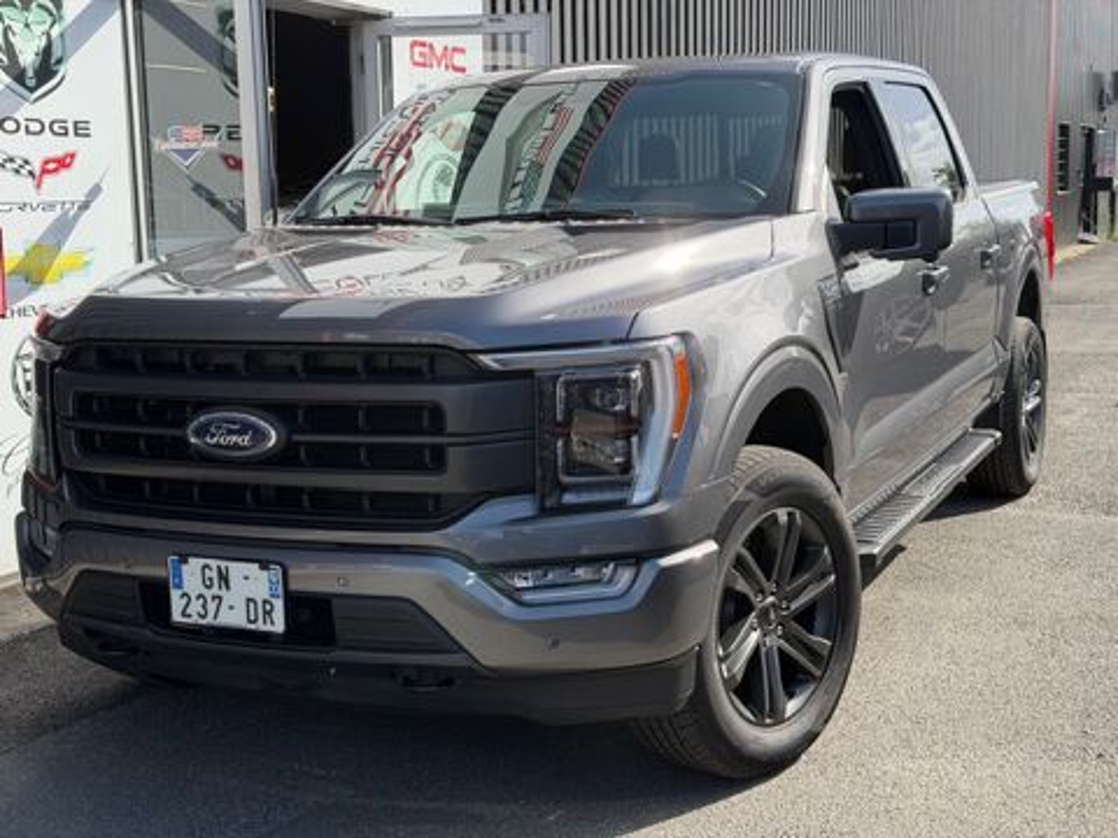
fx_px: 1550
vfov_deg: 30.3
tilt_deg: -8.3
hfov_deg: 39.7
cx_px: 559
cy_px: 419
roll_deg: +1.2
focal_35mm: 48
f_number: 1.78
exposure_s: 1/2033
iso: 80
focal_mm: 6.76
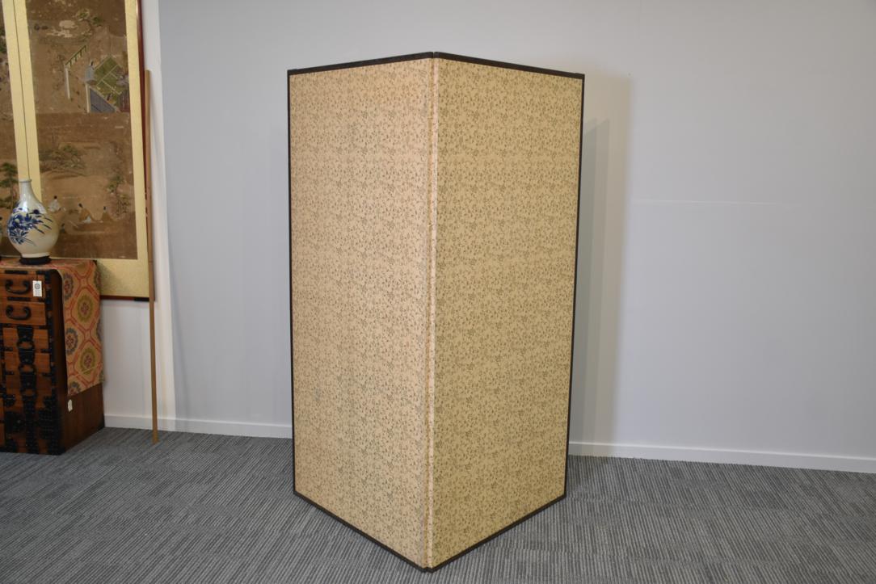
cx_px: 438
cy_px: 292
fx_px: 840
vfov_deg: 38.4
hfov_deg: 55.1
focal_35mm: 34
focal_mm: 23
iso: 400
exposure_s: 1/60
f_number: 4
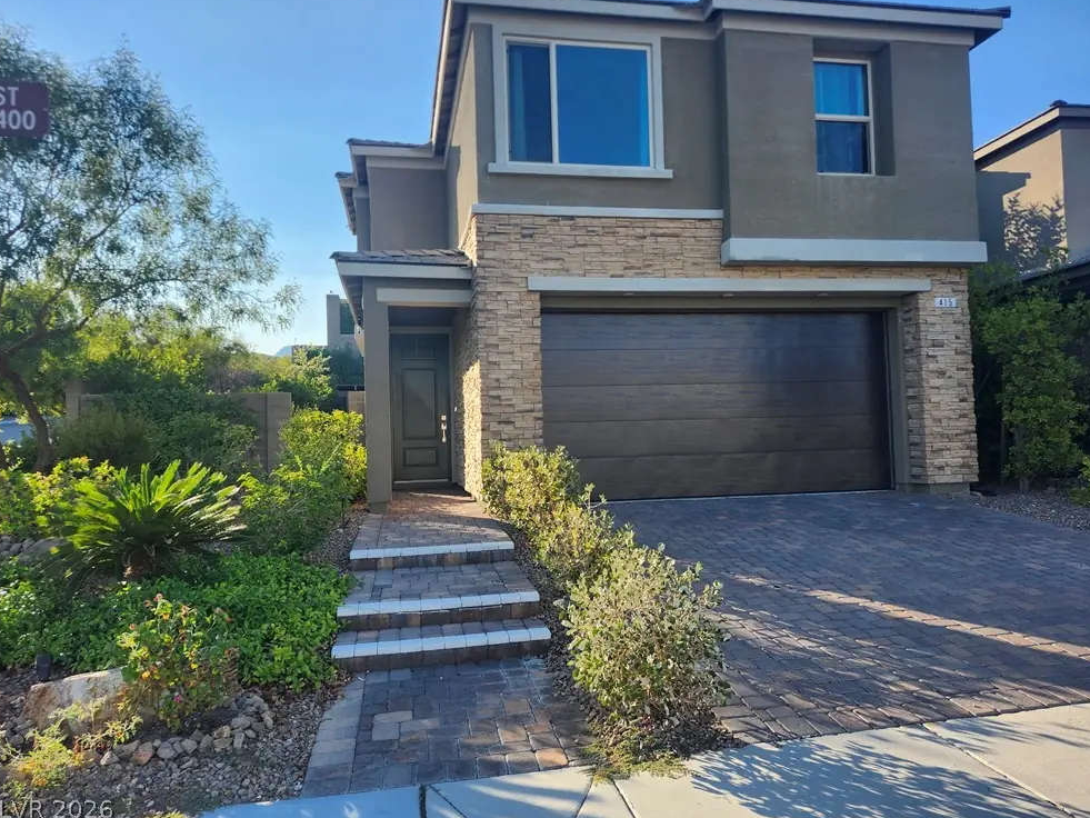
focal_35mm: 24
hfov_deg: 71.6
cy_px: 401
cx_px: 561
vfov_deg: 56.8
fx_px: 756
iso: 25
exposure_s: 1/682
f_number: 1.8
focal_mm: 5.54
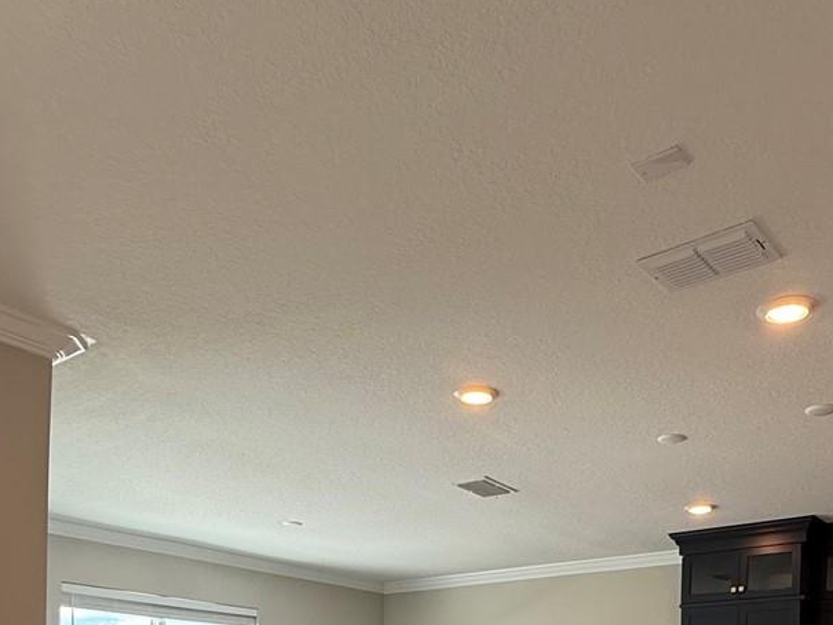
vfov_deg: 32.6
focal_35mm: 37
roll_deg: -1.0
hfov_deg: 50.1
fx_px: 891
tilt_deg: -1.5
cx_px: 450
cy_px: 732
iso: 100
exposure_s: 1/120
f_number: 2.2
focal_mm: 2.22
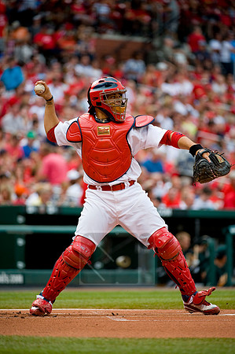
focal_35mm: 310
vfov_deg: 6.7
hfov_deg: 4.4
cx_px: 118
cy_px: 177
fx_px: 3042
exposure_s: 1/1000
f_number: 4
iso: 640
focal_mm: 310
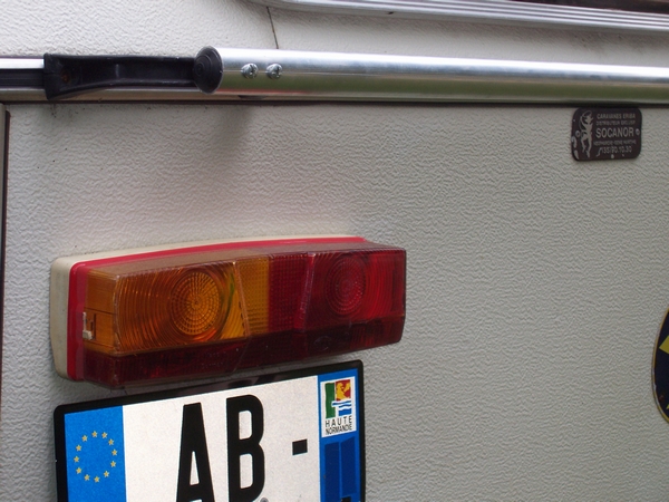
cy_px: 251
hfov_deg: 23.8
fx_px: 1585
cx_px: 334
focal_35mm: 82
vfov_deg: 18.0
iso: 80
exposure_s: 1/83.9
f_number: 4
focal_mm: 13.5
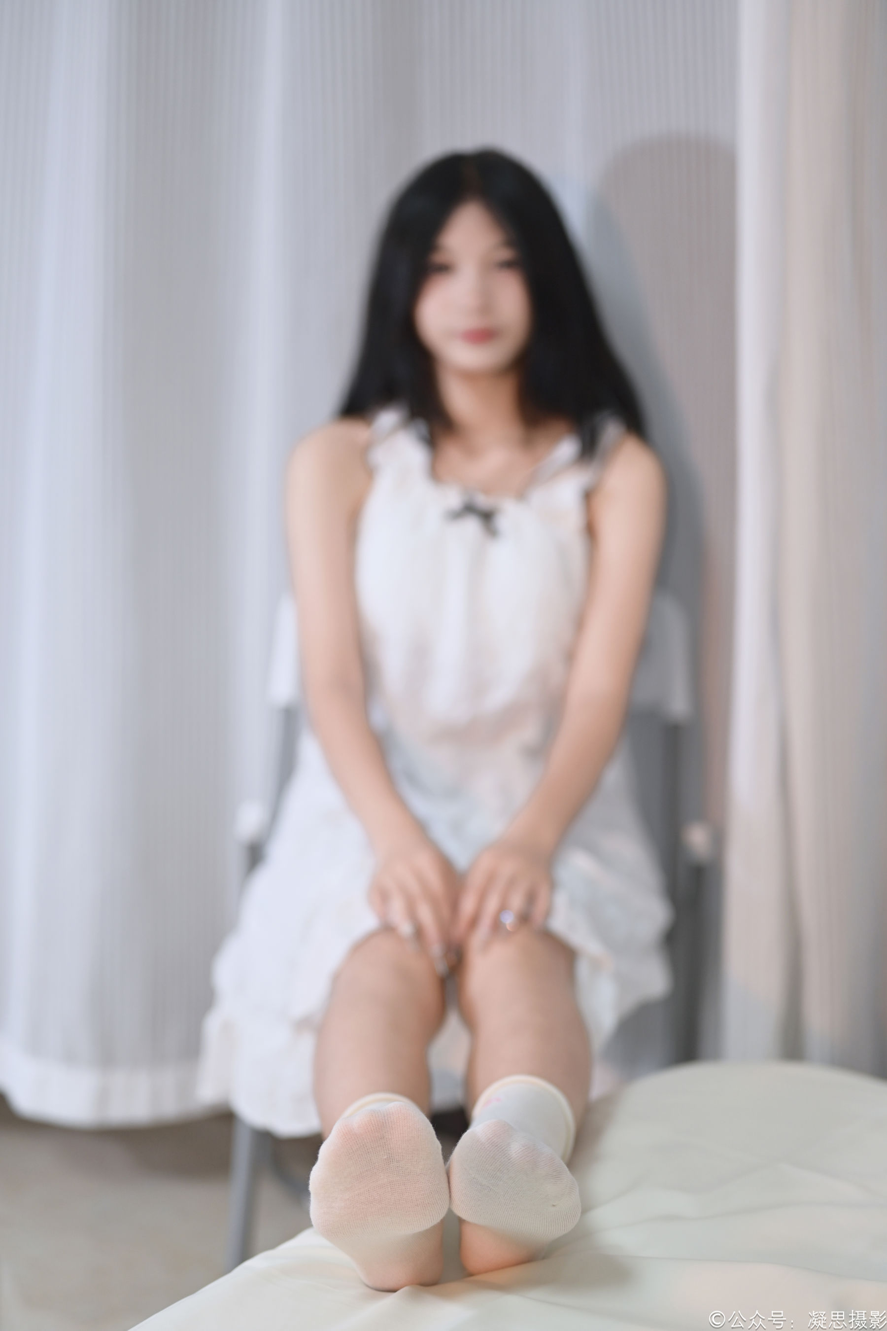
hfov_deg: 27.0
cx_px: 444
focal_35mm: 50
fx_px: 1848
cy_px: 666
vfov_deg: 39.6
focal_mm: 50
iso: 640
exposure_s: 1/100
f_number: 2
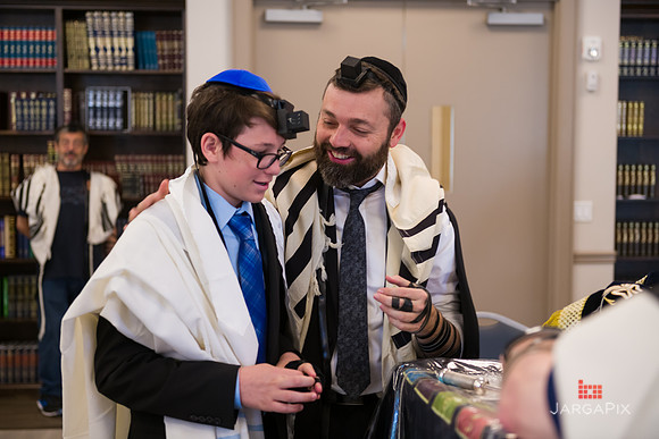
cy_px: 220
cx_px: 330
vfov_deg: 23.4
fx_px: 1062
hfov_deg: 34.5
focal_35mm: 58
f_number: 3.2
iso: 400
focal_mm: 58
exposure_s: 1/125
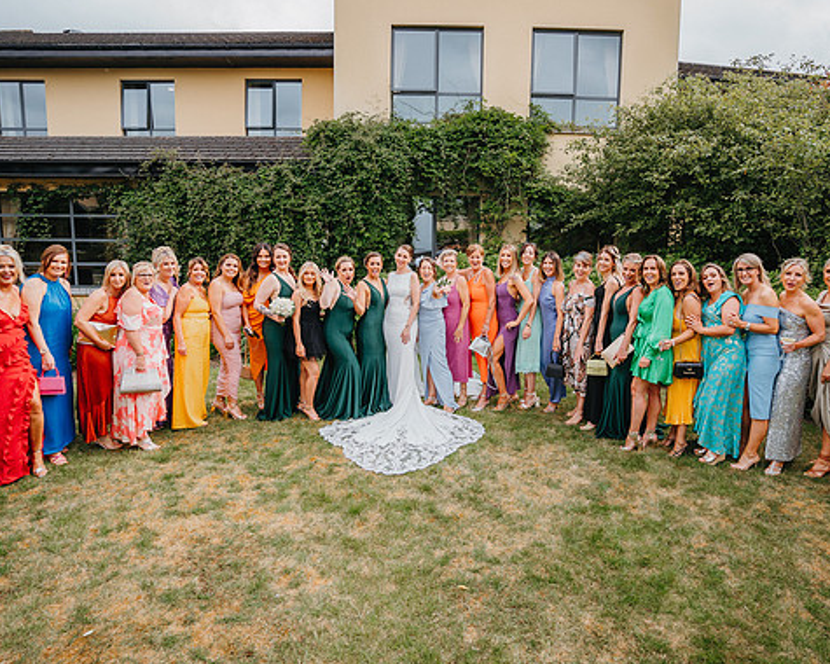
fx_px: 516
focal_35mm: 21
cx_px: 446
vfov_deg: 65.4
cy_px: 306
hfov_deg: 77.5
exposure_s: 1/640
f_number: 2.8
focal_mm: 17
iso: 200
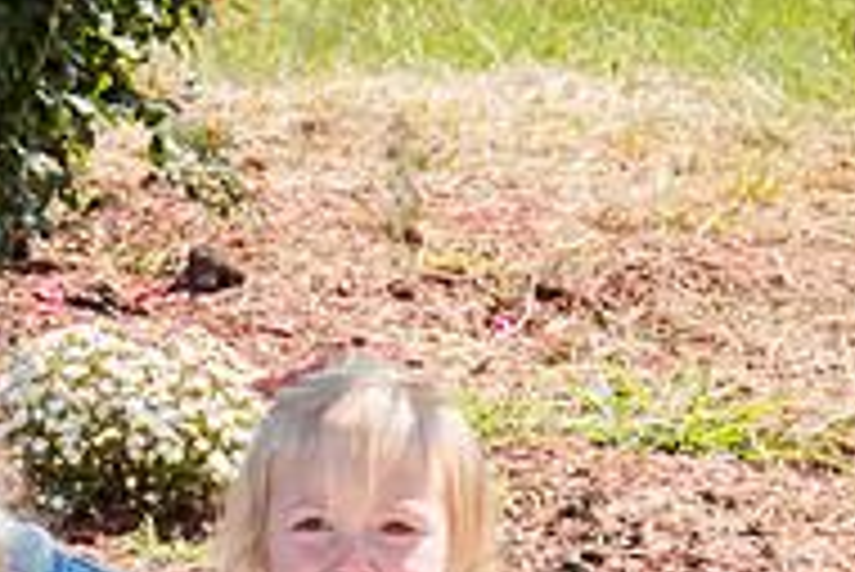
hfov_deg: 12.8
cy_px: 826
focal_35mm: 159
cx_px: 144
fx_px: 3779
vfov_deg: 8.5
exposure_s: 1/320
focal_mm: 52
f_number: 13
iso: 400
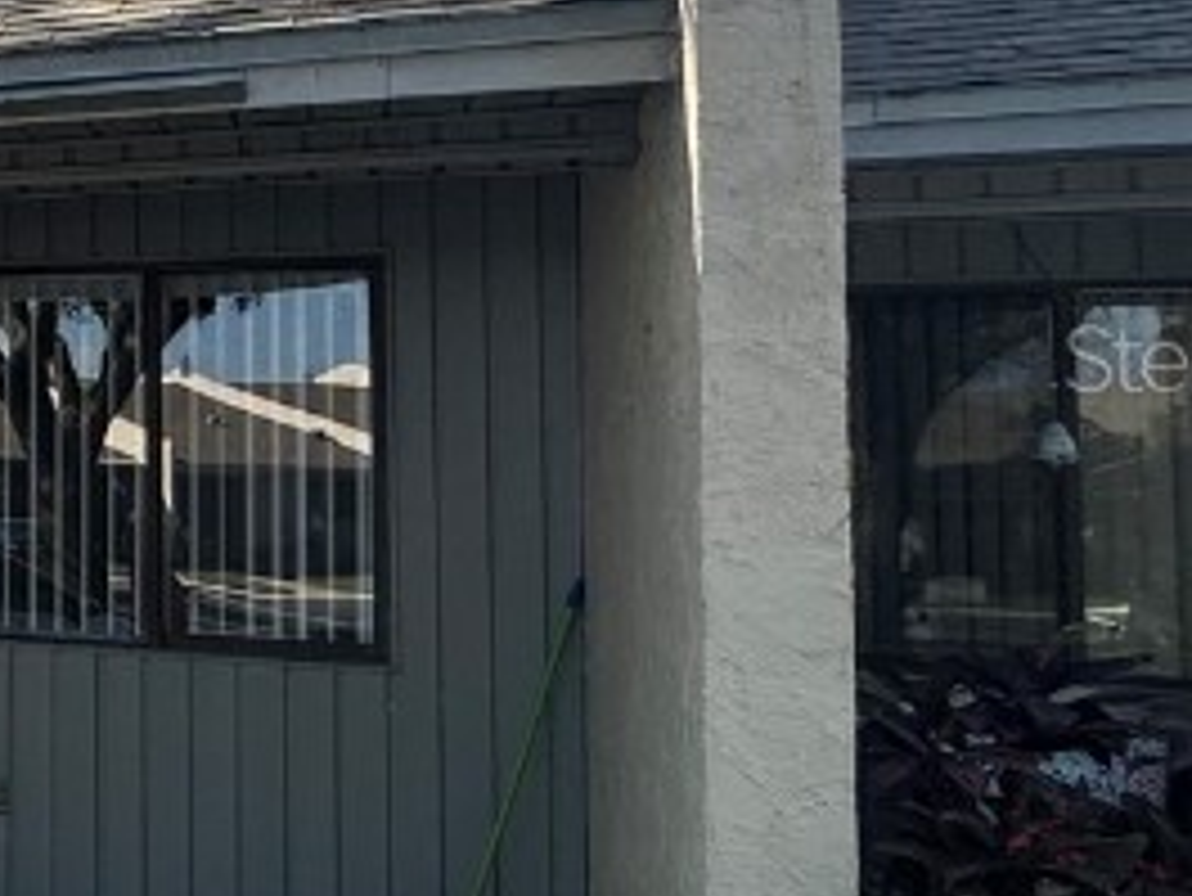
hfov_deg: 23.5
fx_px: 1860
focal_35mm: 54
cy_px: 356
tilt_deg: +2.8
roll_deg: -2.2
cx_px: -814
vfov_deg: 27.0
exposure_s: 1/849
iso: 40
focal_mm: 2.22
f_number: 2.2
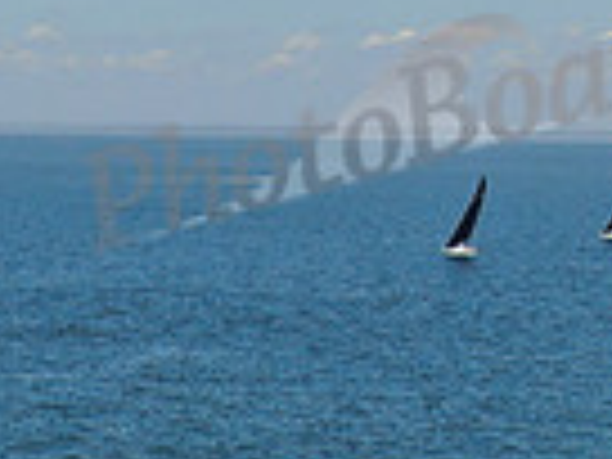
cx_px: -176
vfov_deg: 10.9
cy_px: 920
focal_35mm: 124
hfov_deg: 15.2
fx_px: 2192
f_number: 3
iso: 100
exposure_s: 1/1600
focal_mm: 5
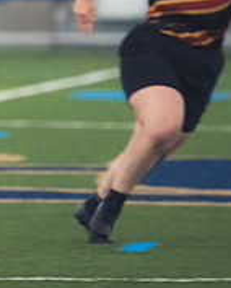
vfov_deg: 2.2
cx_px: -159
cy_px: 13
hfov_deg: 1.7
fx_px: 7652
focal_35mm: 897
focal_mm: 195
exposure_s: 1/320
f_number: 2.8
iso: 4000
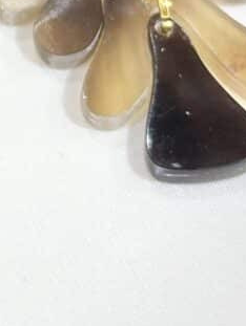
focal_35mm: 171
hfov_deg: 8.5
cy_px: 45
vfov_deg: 11.5
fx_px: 1617
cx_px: -152
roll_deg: +6.0
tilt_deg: -43.2
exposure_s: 1/100
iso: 32
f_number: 1.6
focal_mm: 5.96
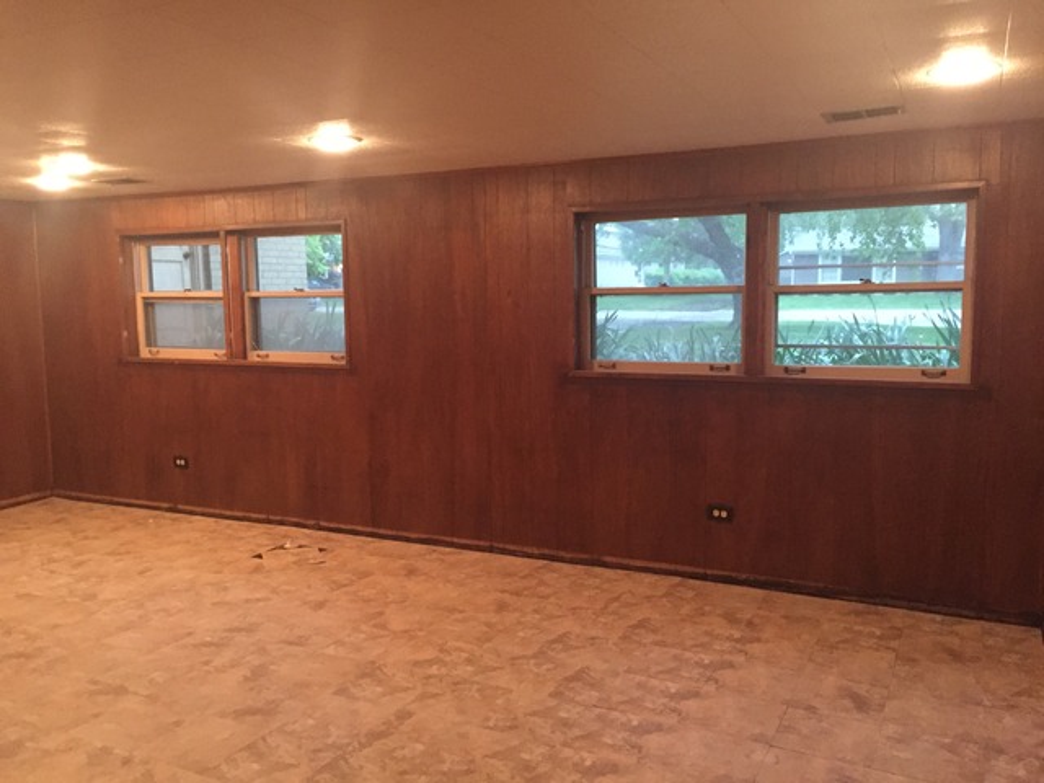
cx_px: 522
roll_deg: -0.9
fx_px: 875
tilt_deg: -6.1
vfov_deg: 48.2
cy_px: 392
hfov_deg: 61.7
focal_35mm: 29
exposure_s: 1/15
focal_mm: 4.15
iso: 400
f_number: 2.2
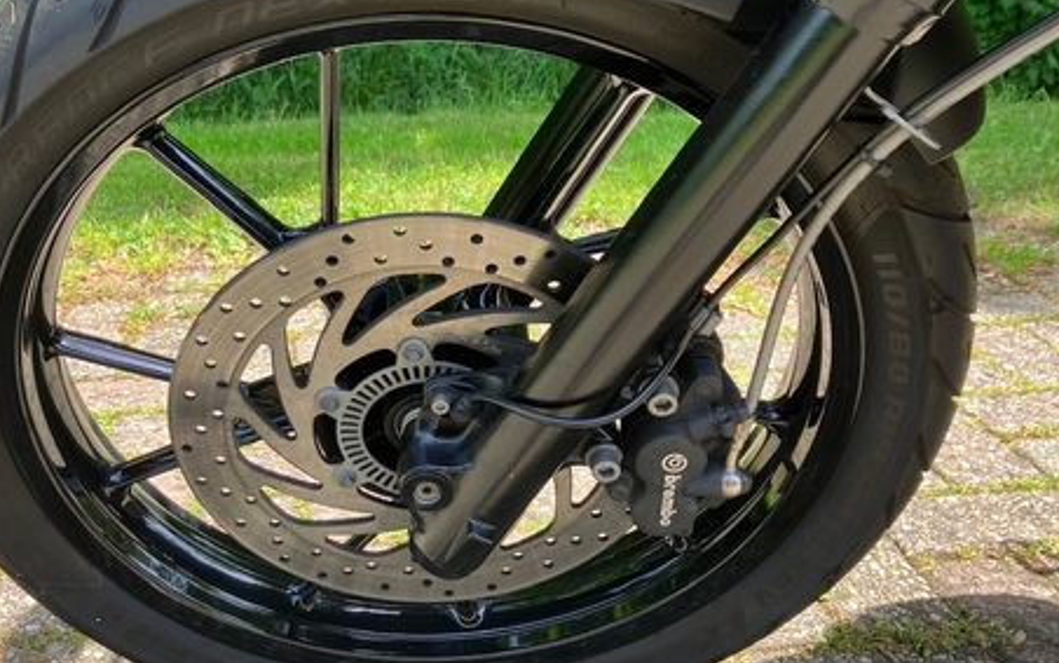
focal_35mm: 42
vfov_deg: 30.3
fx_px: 1213
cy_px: 199
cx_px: 426
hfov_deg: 46.9
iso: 25
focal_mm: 3.99
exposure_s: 1/180
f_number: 1.8
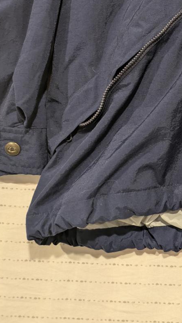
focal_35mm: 55
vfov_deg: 37.0
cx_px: 271
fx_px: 472
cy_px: 85
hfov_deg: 19.2
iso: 182
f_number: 1.89
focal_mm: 5.43
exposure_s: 1/30
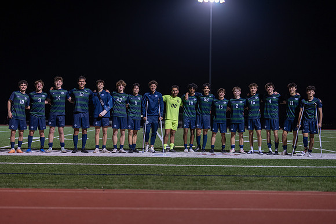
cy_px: 119
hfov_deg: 37.4
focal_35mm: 53
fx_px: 496
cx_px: 158
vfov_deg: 25.5
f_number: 1.2
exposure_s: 1/500
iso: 320
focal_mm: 50
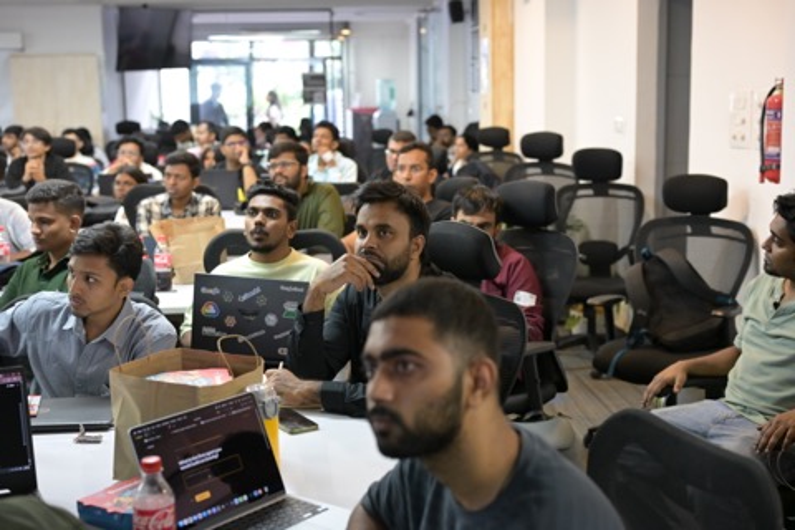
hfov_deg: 39.6
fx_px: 1104
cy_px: 265
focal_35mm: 50
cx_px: 398
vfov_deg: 27.0
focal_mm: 50
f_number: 3.2
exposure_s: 1/125
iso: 4000
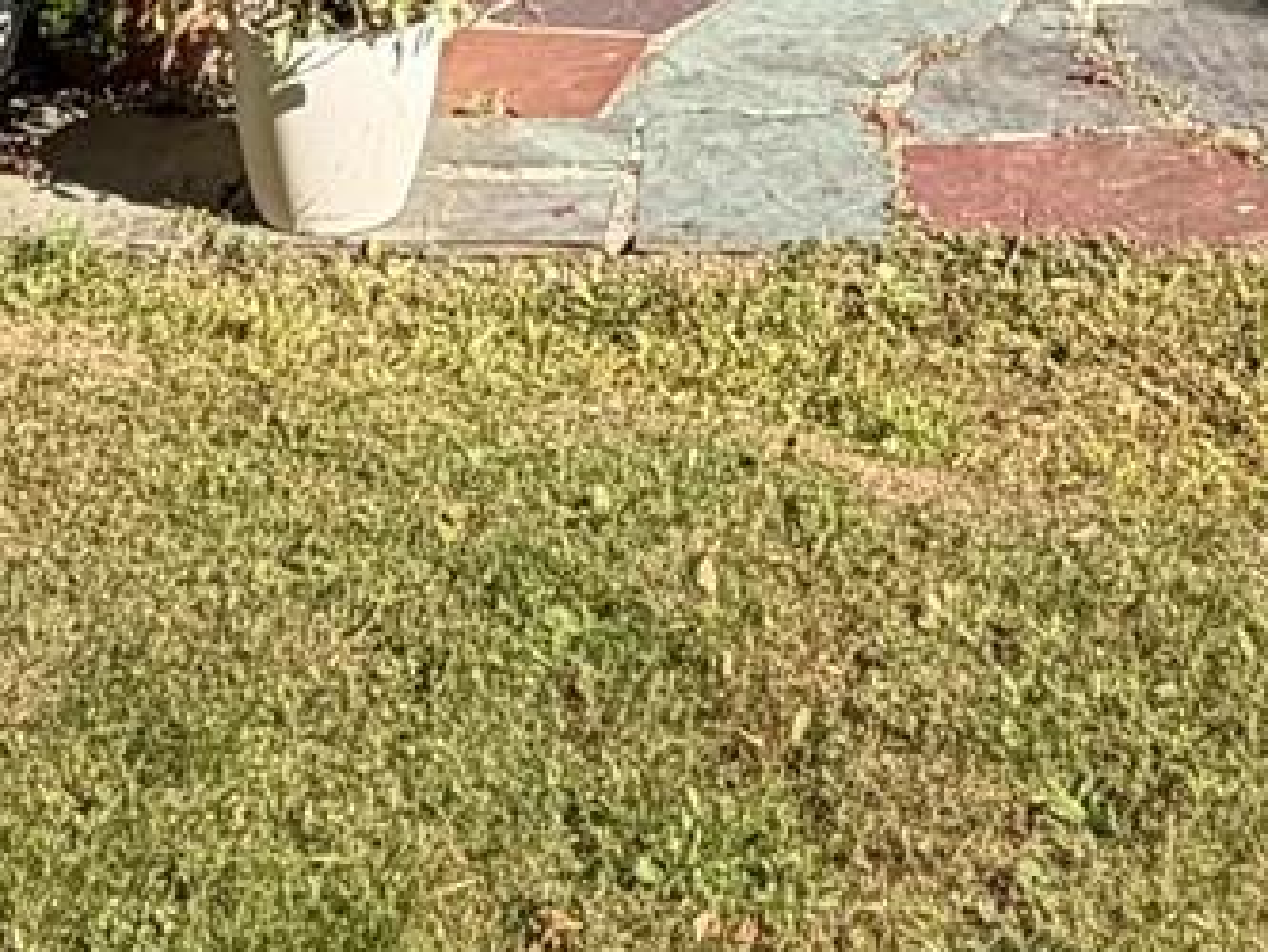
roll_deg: -1.2
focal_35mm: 86
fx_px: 3151
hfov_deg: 22.5
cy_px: -1466
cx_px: 944
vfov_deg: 12.6
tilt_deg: +4.9
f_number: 2.2
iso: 40
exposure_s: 1/701
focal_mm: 2.22
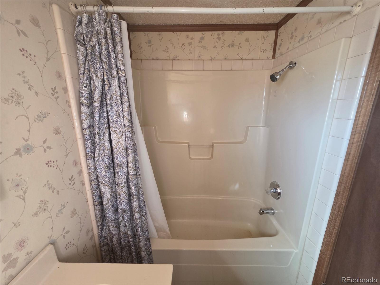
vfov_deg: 89.9
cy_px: 142
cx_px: 190
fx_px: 143
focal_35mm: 13
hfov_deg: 106.2
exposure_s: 1/60
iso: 320
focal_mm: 2.2
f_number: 1.9
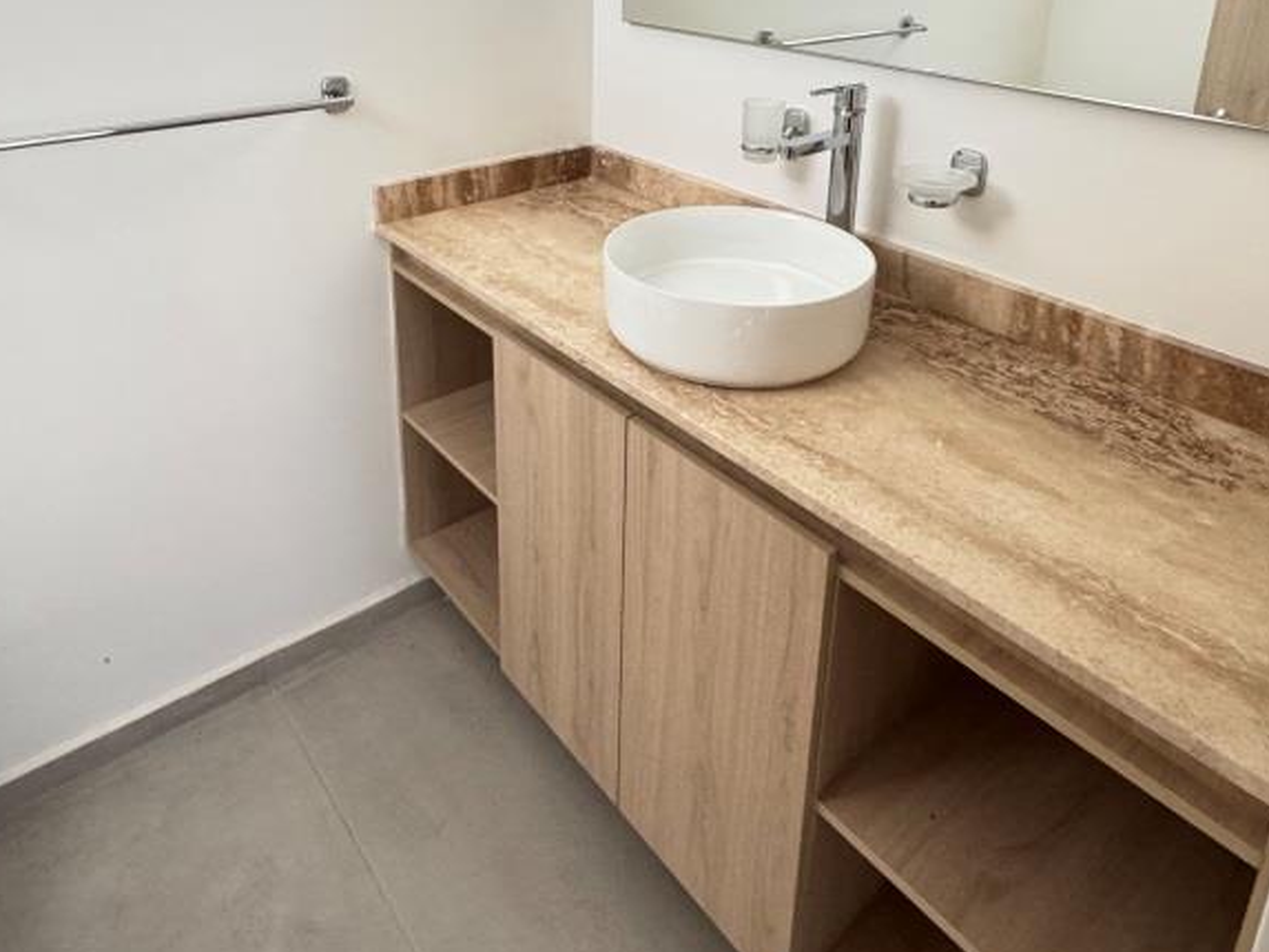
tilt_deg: -16.2
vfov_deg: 50.9
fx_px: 917
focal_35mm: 25
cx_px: 609
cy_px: 168
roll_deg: -0.4
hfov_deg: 69.4
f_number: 2.2
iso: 640
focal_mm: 2.22
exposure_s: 1/60
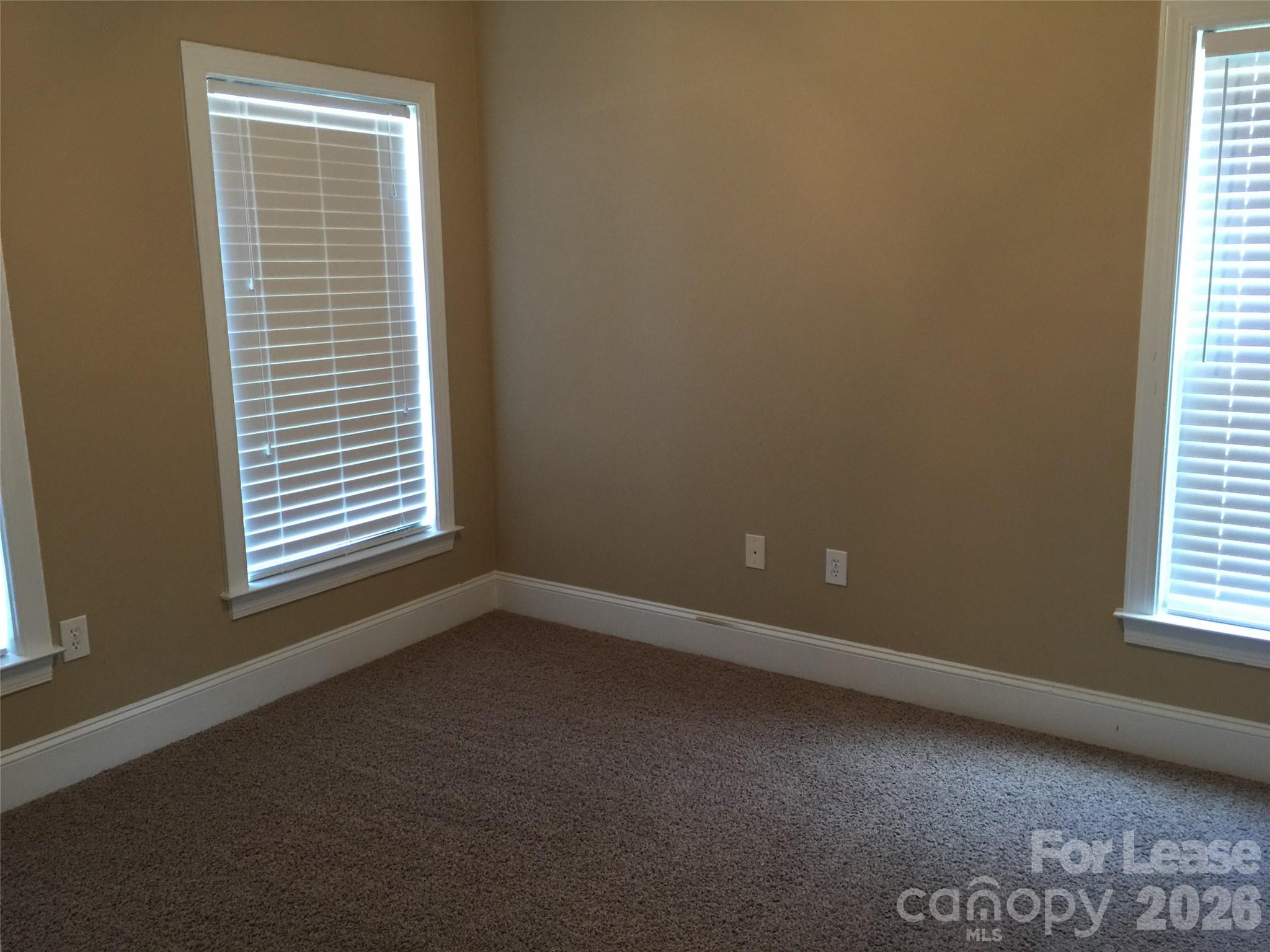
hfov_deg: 61.7
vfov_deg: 48.2
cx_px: 635
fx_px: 1064
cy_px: 476
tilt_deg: -10.9
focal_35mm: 29
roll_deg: -0.2
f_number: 2.2
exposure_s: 1/15
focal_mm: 4.15
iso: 100
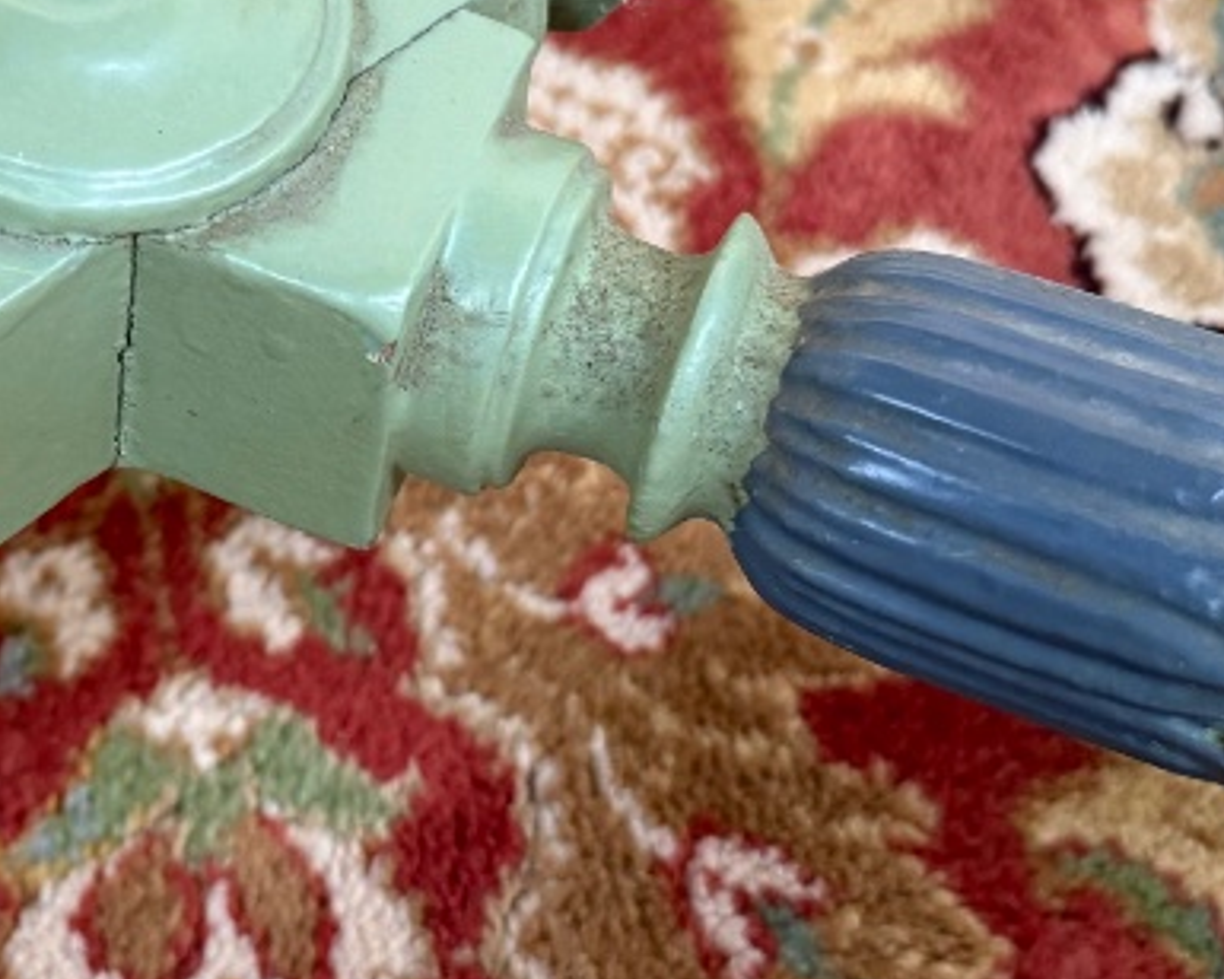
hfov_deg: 25.3
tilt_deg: -49.7
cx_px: 124
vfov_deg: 20.7
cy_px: 172
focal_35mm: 73
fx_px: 2644
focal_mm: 6.76
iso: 250
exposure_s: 1/50
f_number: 1.78
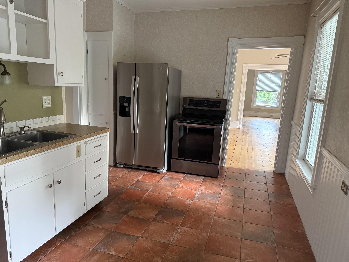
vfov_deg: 56.8
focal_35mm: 24
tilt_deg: -10.7
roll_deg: -2.8
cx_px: 174
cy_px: 131
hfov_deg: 71.6
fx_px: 242
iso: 500
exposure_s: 1/47
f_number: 1.78
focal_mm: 6.76
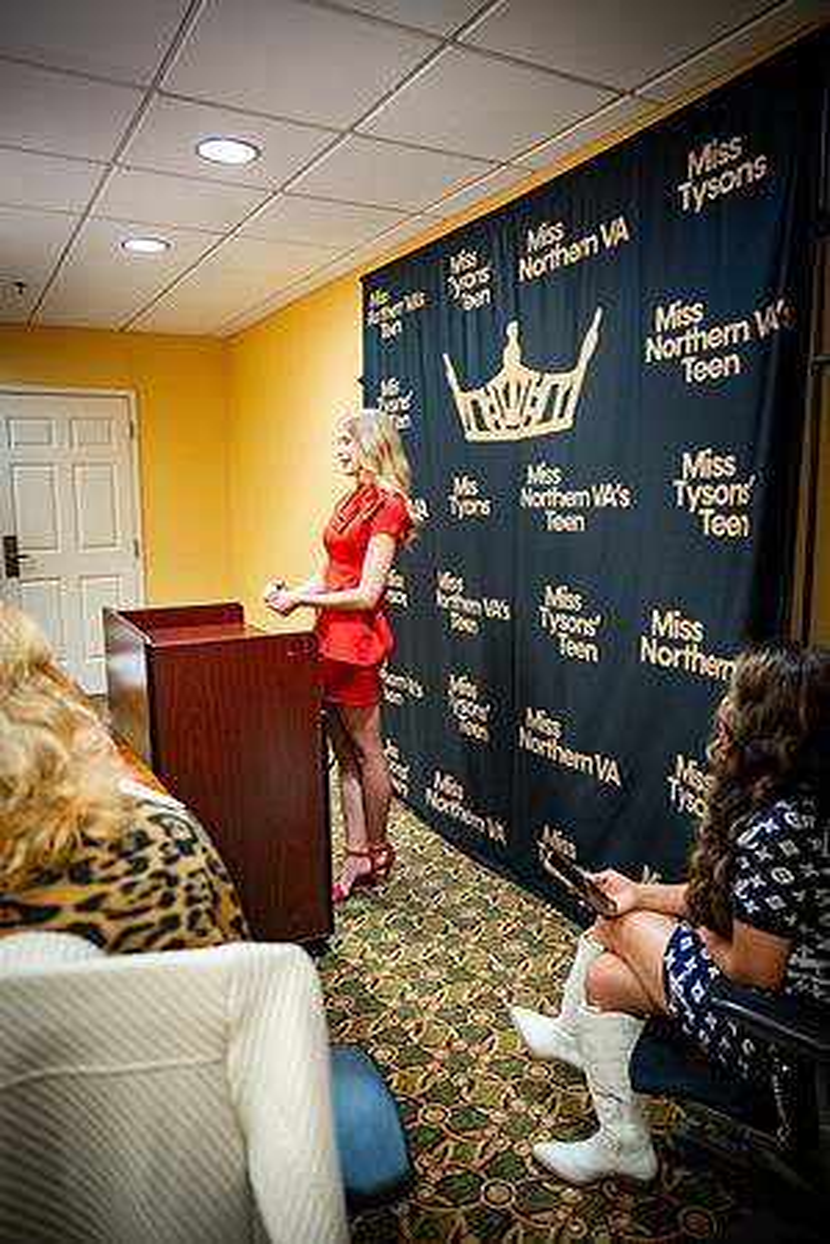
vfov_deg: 73.7
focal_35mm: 24
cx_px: 415
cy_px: 622
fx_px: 830
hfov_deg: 53.1
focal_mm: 24
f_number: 2.8
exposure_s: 1/125
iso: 1600
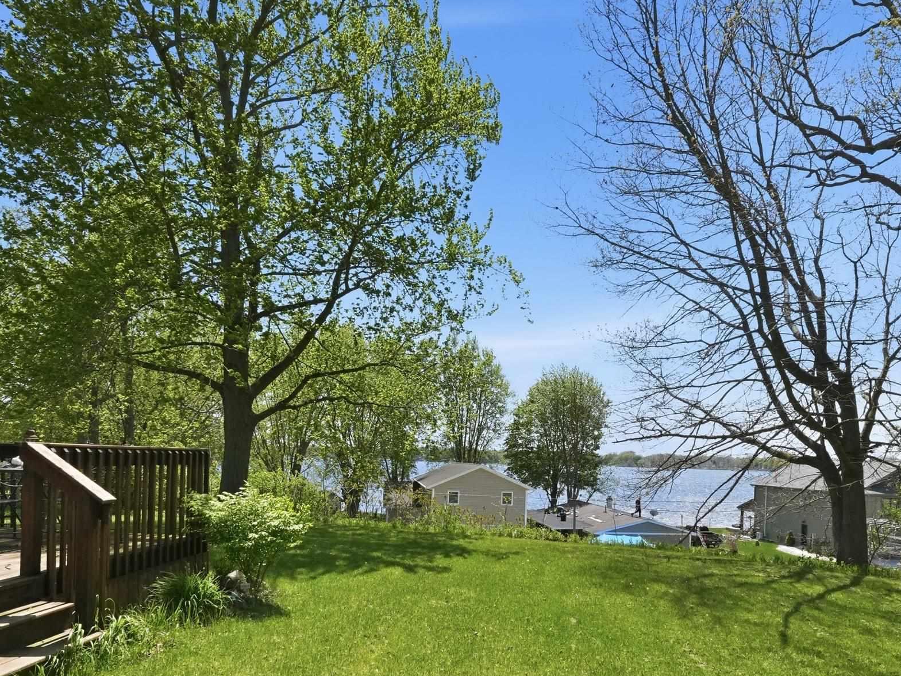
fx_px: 599
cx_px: 442
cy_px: 442
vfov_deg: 57.8
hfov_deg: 73.9
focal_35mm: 23
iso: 1600
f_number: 8
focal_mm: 10
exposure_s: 1/2500
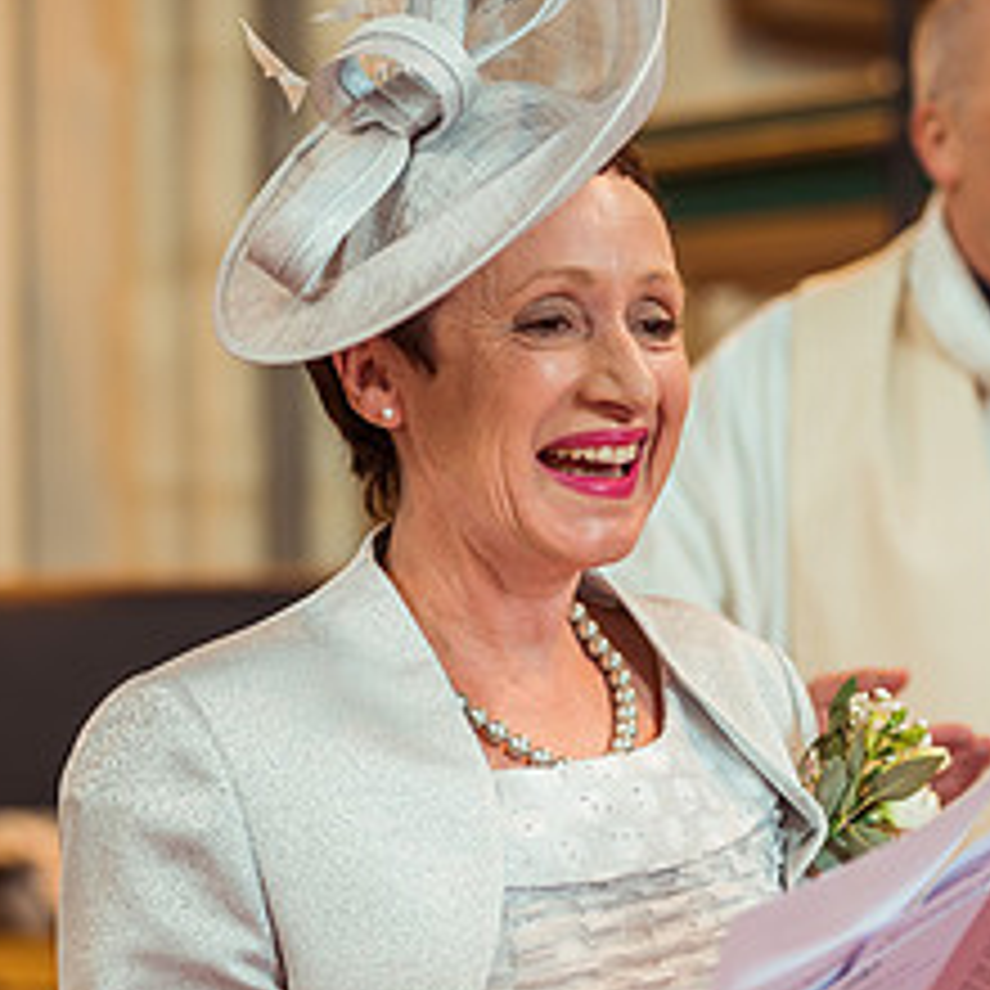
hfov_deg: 15.6
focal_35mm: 112
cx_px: 549
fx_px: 3624
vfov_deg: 15.6
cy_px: 558
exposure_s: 1/125
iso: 450
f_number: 2.2
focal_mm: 50
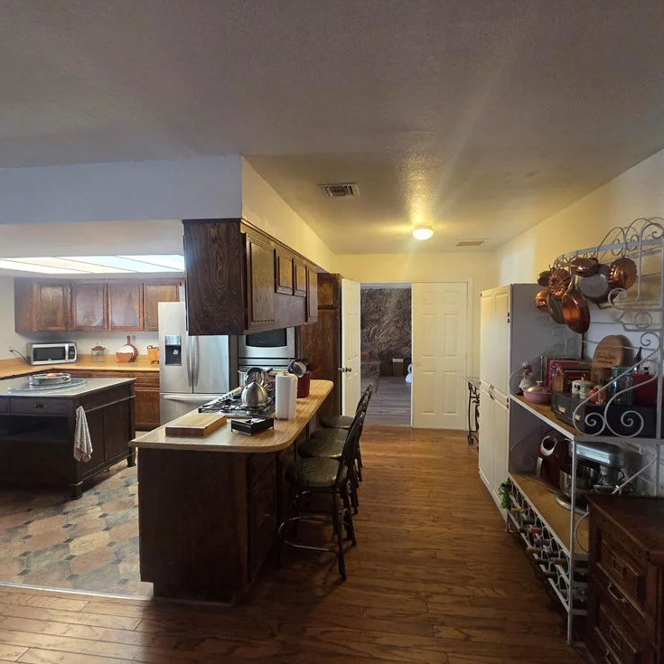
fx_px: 347
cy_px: 329
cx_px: 338
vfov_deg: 87.4
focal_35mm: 16
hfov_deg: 87.4
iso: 800
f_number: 2.2
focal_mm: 2.2
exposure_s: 1/60
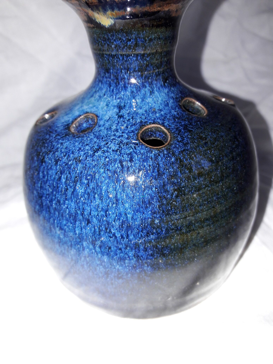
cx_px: 136
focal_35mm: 28
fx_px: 294
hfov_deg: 49.7
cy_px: 182
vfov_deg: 63.4
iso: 40
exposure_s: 1/100
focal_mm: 3.7
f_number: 1.9
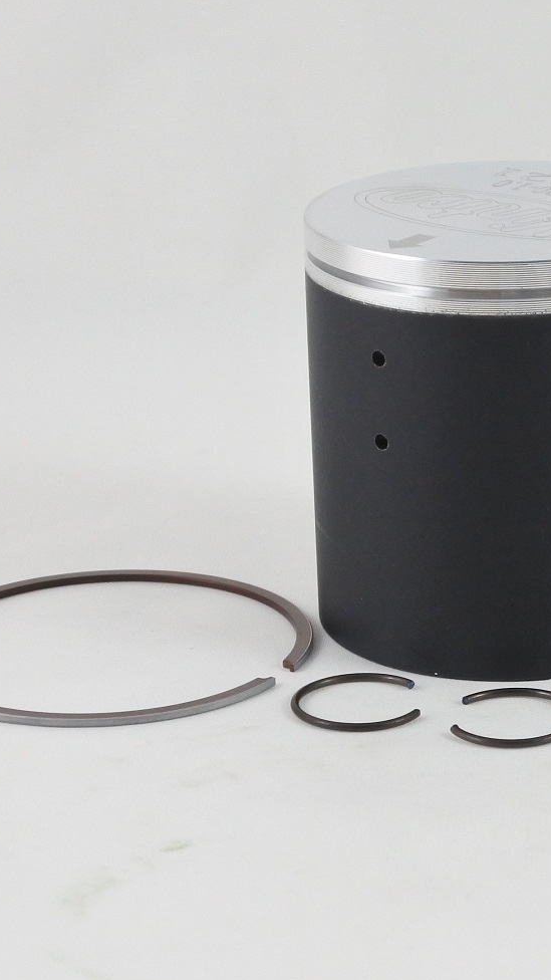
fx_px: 2182
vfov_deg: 25.3
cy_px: 453
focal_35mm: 84
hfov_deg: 13.9
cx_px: 694
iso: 500
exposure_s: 1/125
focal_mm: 17.2
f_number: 4.5
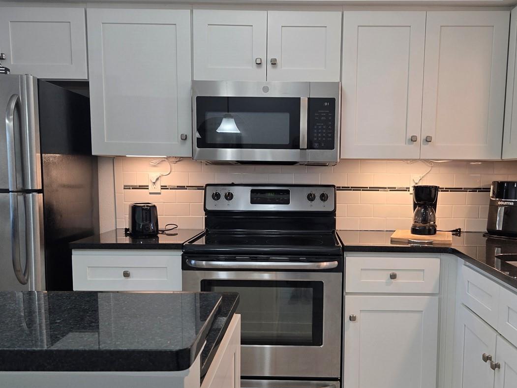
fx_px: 523
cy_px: 232
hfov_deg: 52.5
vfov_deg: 40.5
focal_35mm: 35
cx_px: 291
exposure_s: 1/120
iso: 100
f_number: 1.8
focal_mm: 5.4
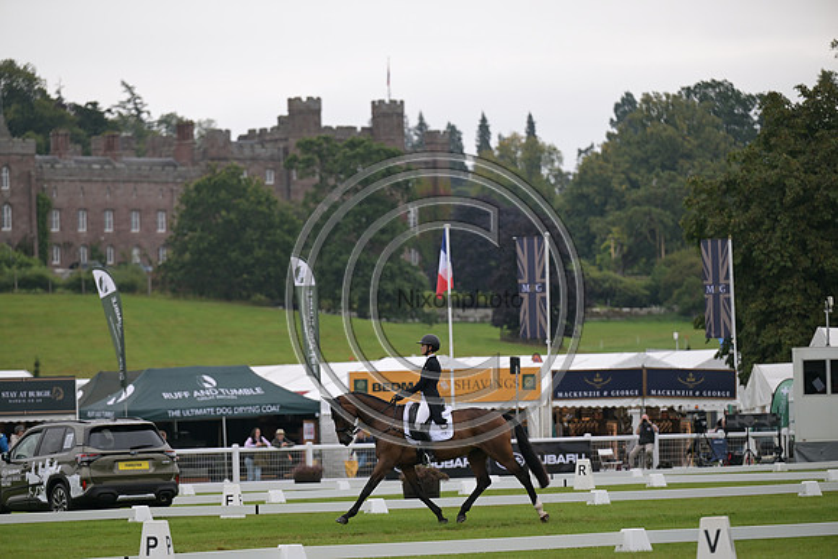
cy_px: 280
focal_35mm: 200
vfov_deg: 6.9
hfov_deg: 10.3
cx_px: 419
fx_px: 4656
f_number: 3.5
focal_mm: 200
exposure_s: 1/1250
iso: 500
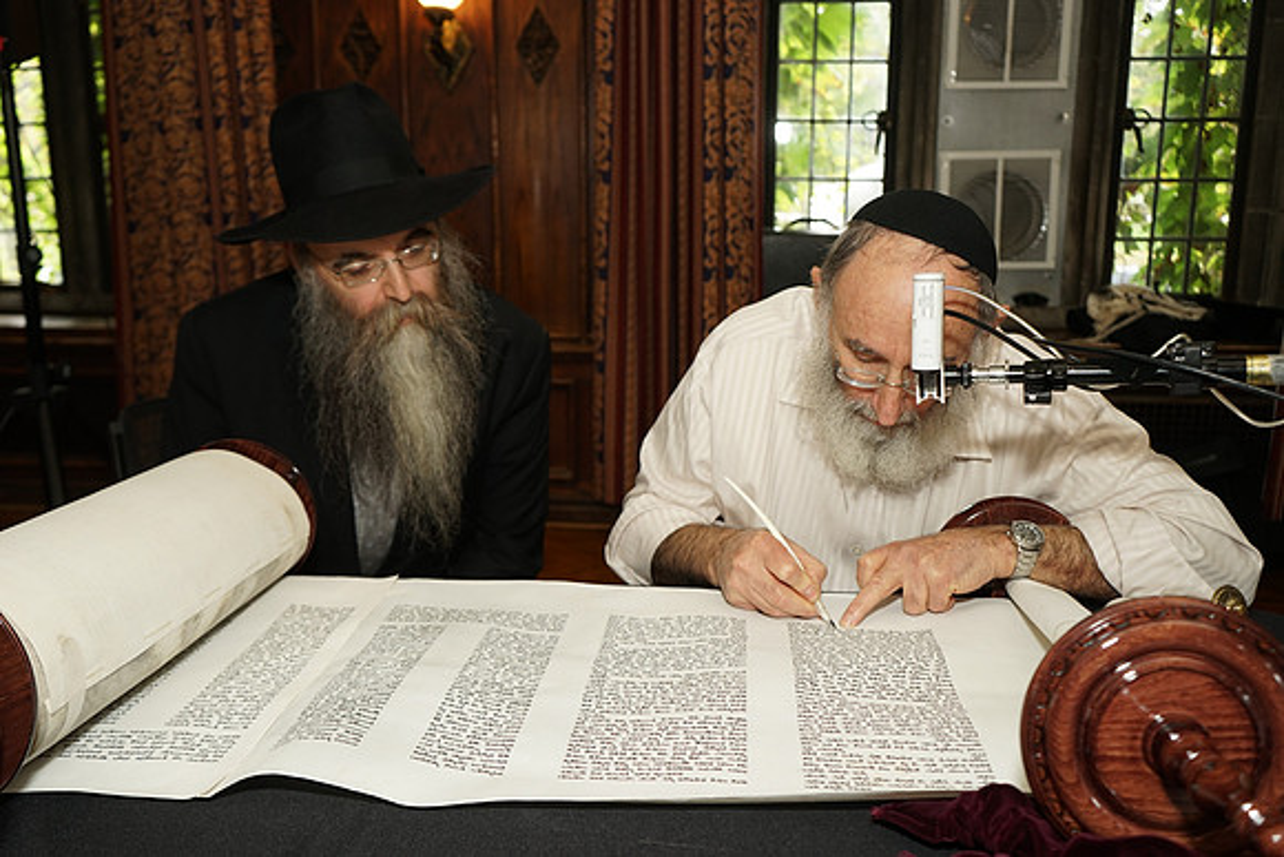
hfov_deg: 58.7
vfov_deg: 41.1
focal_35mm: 32
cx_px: 642
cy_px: 428
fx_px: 1142
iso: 500
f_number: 4.5
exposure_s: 1/80
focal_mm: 32
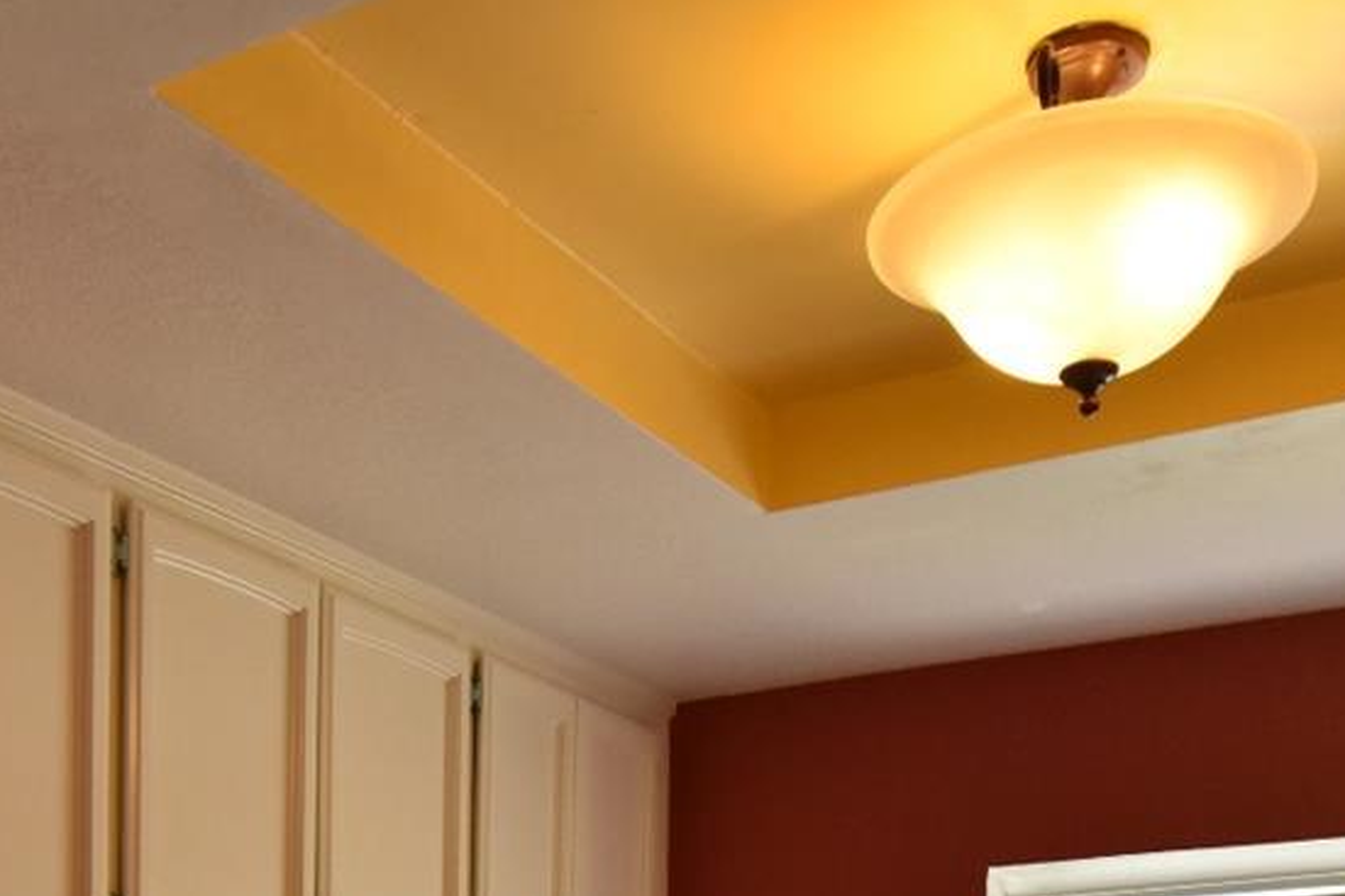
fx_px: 1830
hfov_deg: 40.0
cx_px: 476
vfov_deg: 24.0
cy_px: 1174
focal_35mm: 49
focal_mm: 12
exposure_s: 1/160
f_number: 7.1
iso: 1000
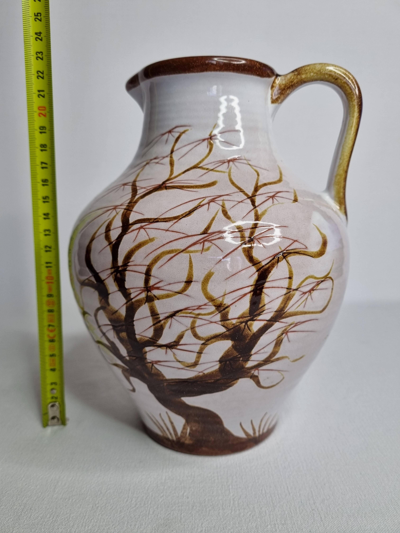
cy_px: 266
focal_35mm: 26
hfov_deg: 53.1
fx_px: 401
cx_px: 200
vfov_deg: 67.3
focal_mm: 5.4
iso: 50
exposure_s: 1/147
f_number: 1.8
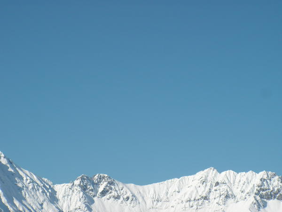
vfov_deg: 11.4
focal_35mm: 130
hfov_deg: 15.2
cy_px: 106
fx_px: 1059
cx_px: 141
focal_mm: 21.8
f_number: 4.8
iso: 50
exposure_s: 1/500
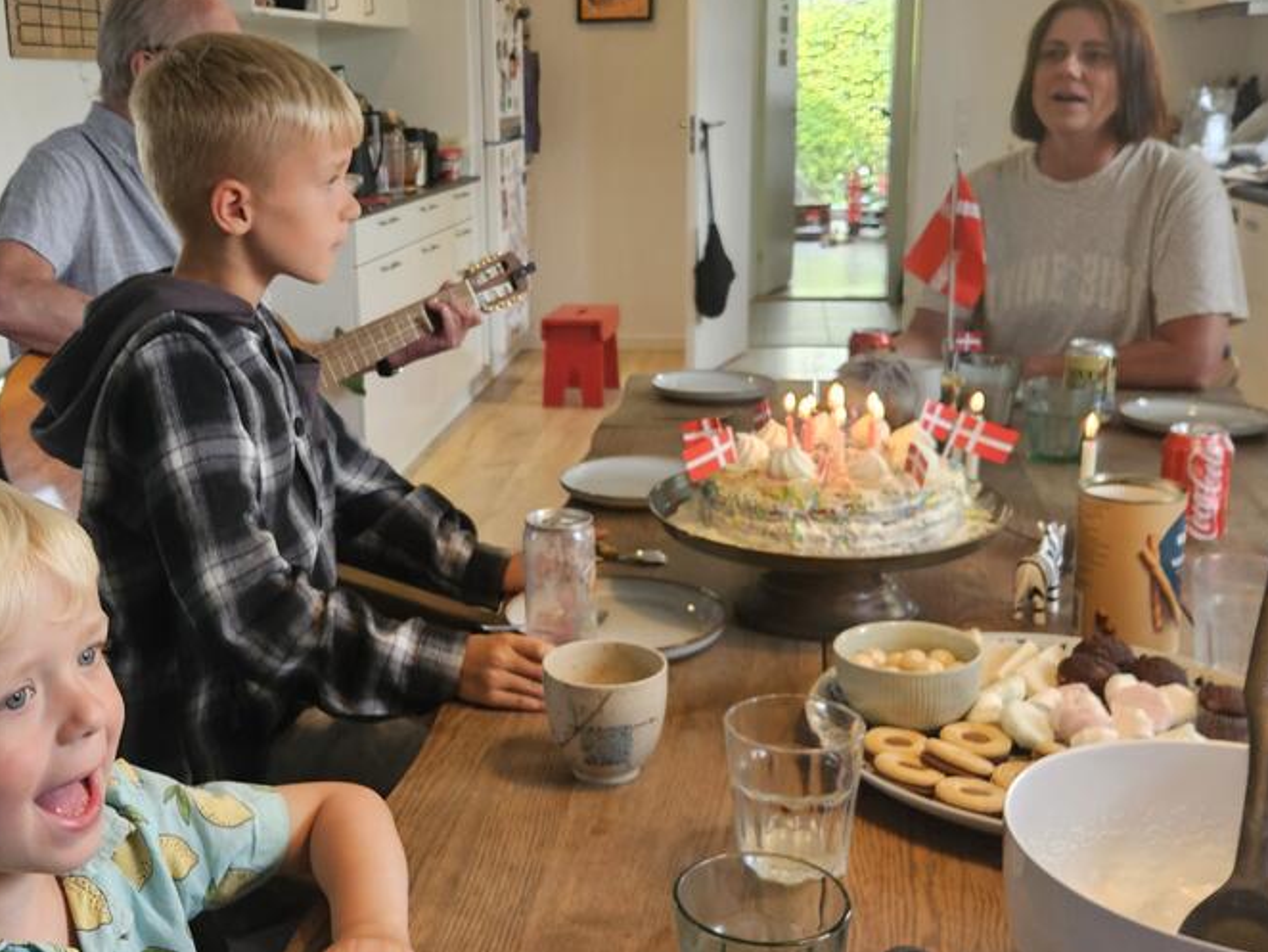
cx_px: 450
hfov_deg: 46.2
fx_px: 1466
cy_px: 448
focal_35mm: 40
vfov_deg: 36.0
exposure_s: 1/100
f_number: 1.8
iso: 100
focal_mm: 5.4
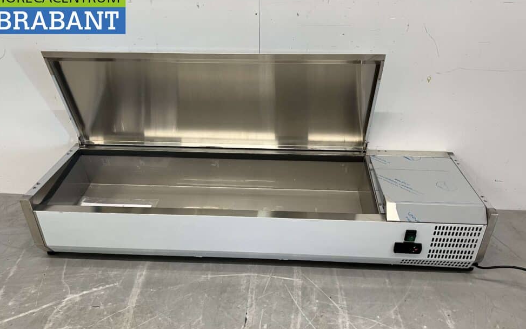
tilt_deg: -31.1
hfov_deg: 64.6
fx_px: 416
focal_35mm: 29
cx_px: 254
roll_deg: +0.8
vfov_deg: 43.1
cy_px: 183
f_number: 1.5
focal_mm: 5.7
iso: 100
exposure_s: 1/50
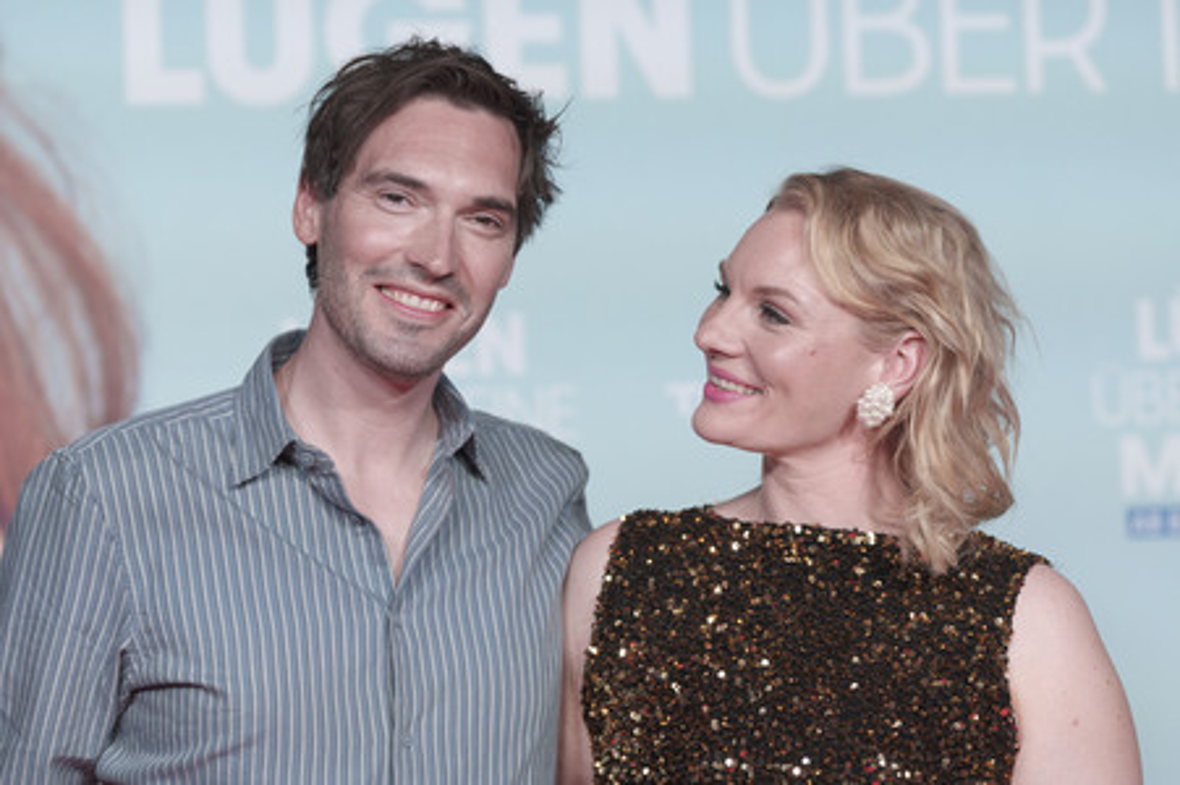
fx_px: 4061
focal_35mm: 124
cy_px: 392
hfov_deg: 16.5
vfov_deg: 11.0
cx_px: 590
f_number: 3.5
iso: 500
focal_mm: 124
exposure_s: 1/160
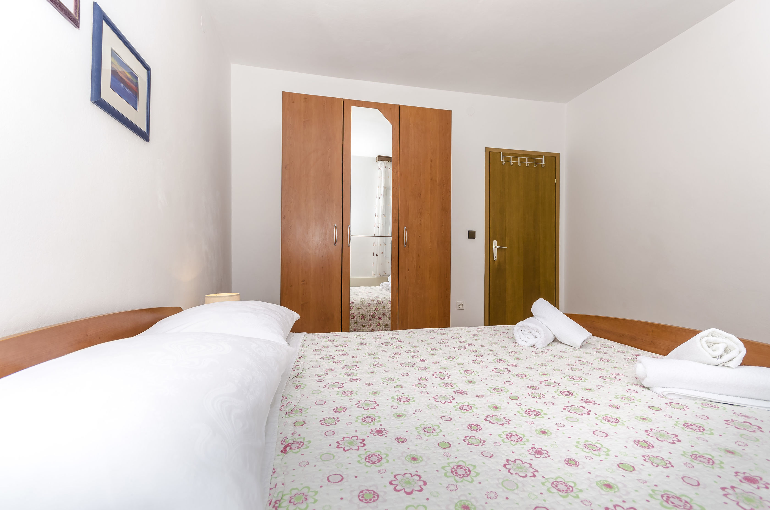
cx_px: 385
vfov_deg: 77.1
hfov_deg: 100.5
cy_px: 255
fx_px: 320
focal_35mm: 15
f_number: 6.3
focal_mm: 10
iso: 100
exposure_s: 1/80
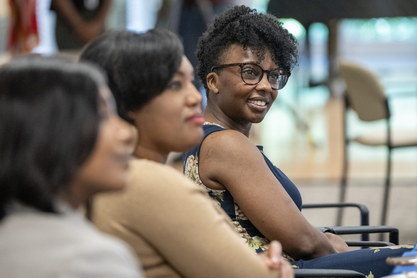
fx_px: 2605
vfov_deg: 6.1
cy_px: 139
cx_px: 208
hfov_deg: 9.2
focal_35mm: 225
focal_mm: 150
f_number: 2.8
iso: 3200
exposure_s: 1/200
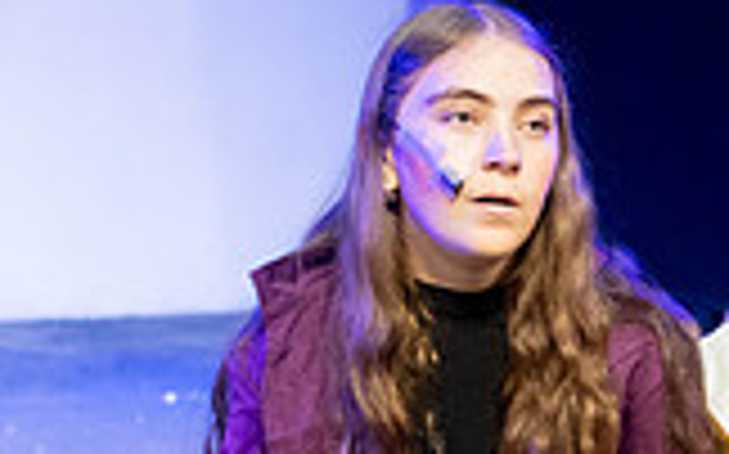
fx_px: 3633
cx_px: 891
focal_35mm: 183
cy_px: 537
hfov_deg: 11.2
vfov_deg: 7.1
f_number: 3.5
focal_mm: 50
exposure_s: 1/50
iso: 2200
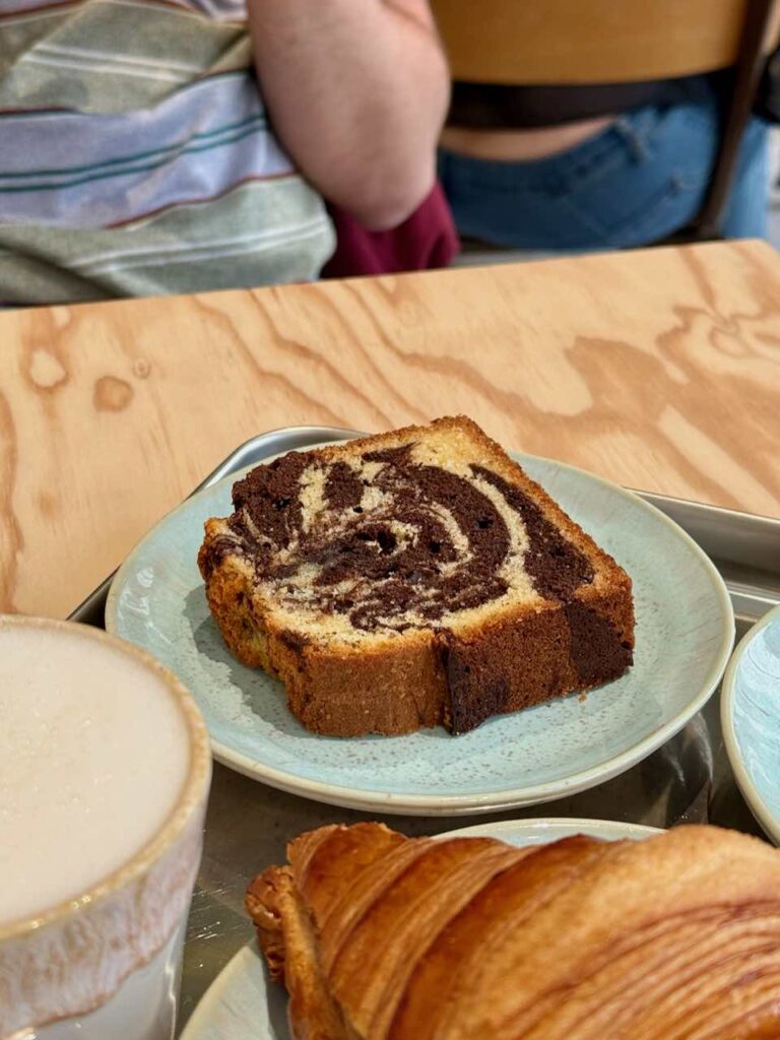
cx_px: 390
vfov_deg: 39.7
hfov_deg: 30.3
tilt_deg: -31.0
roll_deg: -1.6
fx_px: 1442
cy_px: 520
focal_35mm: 48
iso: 64
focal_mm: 6.76
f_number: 1.78
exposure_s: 1/100
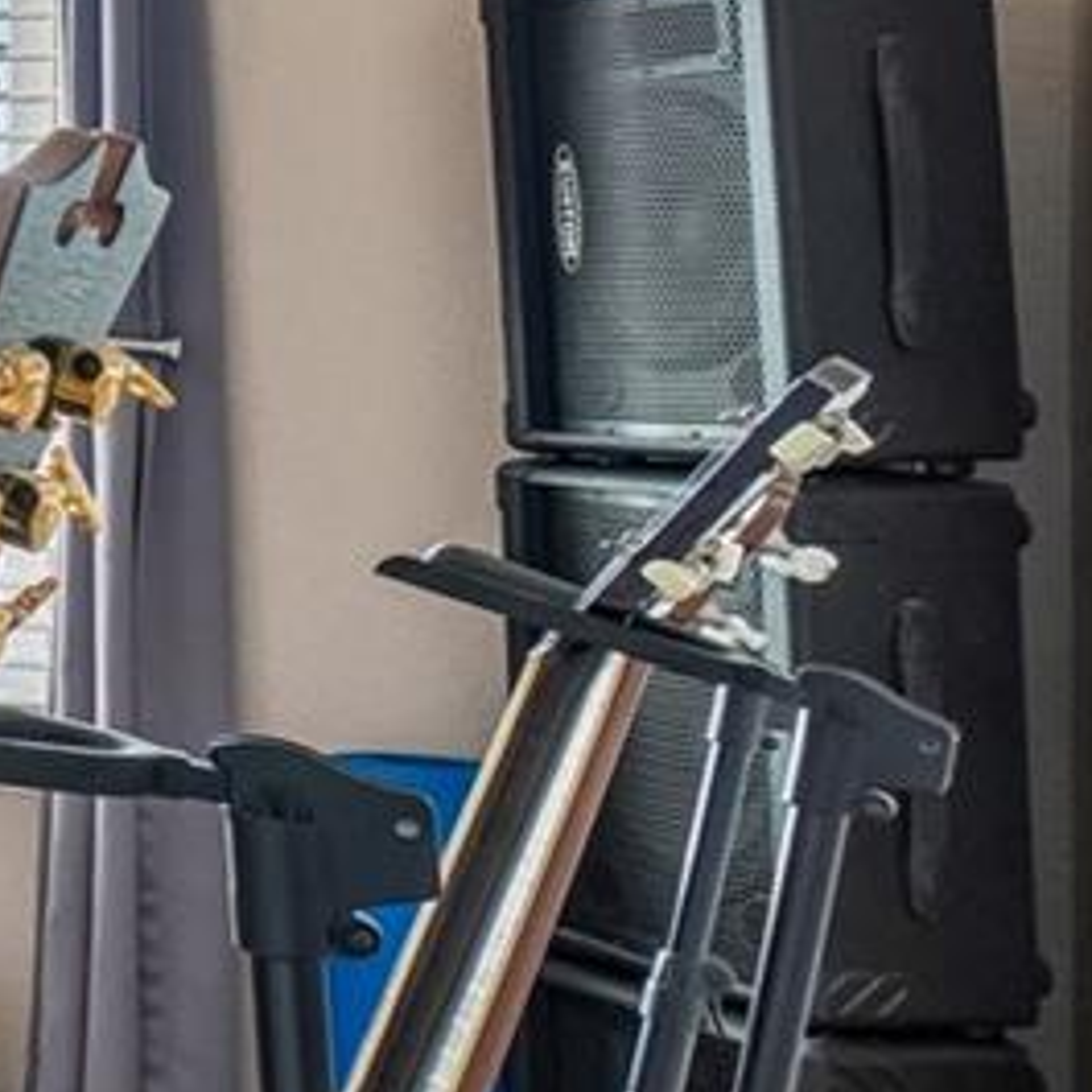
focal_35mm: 77
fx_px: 2748
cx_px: -2089
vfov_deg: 22.2
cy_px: 235
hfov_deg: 11.9
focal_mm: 10
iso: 400
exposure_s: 1/25
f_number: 8
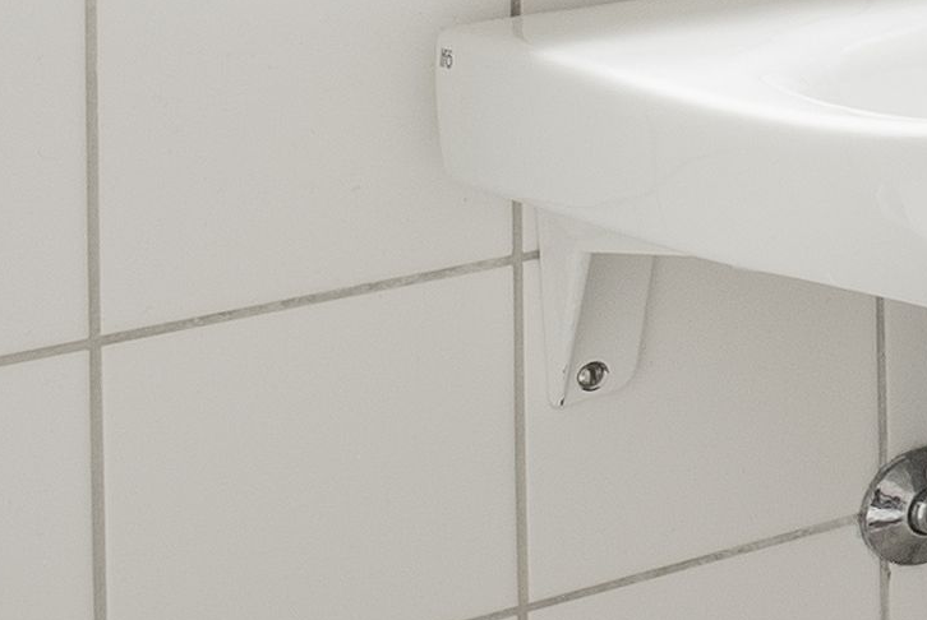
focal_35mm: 119
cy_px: -592
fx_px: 3068
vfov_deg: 10.6
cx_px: 3041
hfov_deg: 10.2
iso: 200
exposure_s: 2
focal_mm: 17
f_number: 9
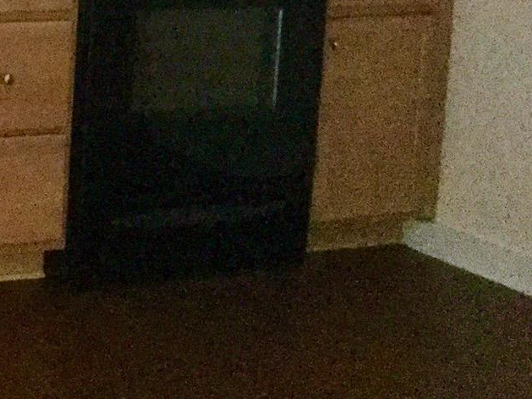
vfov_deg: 13.8
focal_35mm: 101
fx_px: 1551
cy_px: -179
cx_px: -329
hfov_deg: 17.1
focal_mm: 3.3
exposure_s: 1/15
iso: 320
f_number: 2.4
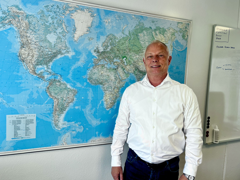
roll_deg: +0.2
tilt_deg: -6.6
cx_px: 120
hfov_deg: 67.3
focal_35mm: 26
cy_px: 90
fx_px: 180
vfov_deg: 53.1
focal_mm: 5.1
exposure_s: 1/158
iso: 40
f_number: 1.6
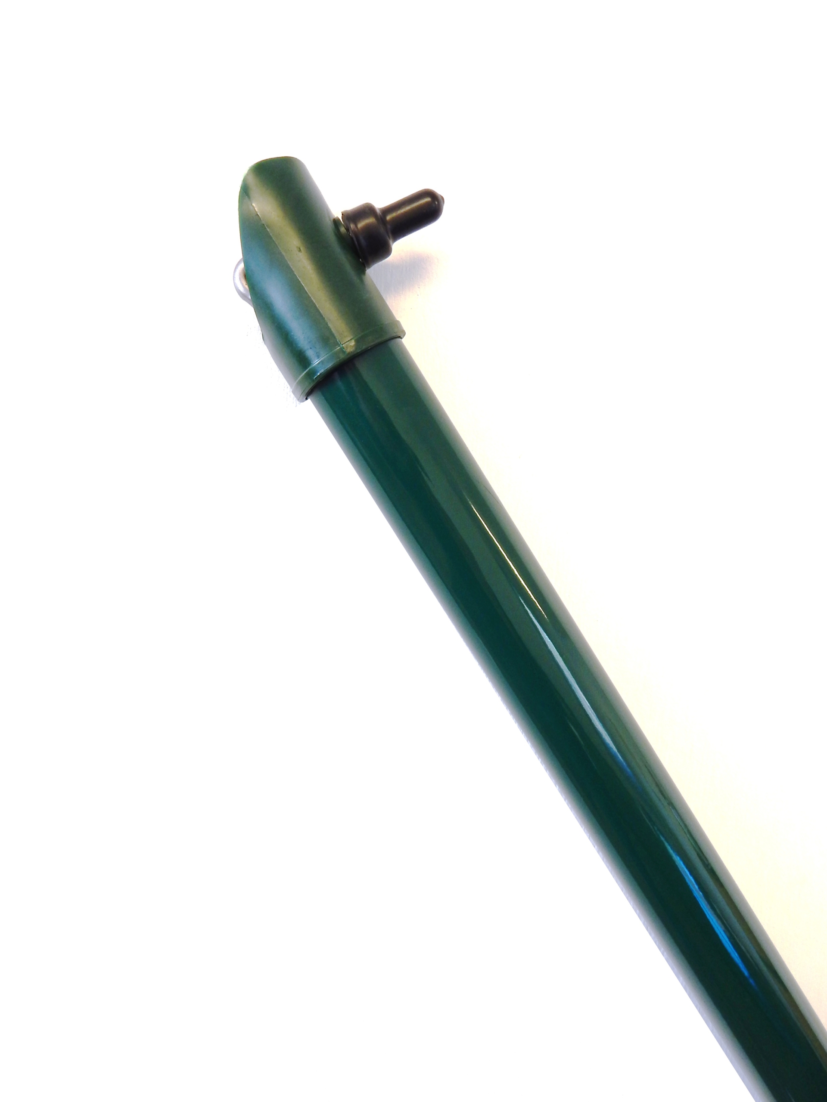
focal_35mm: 23
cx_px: 414
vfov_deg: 73.9
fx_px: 733
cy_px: 551
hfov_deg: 58.9
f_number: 3
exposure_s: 1/30
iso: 140
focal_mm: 4
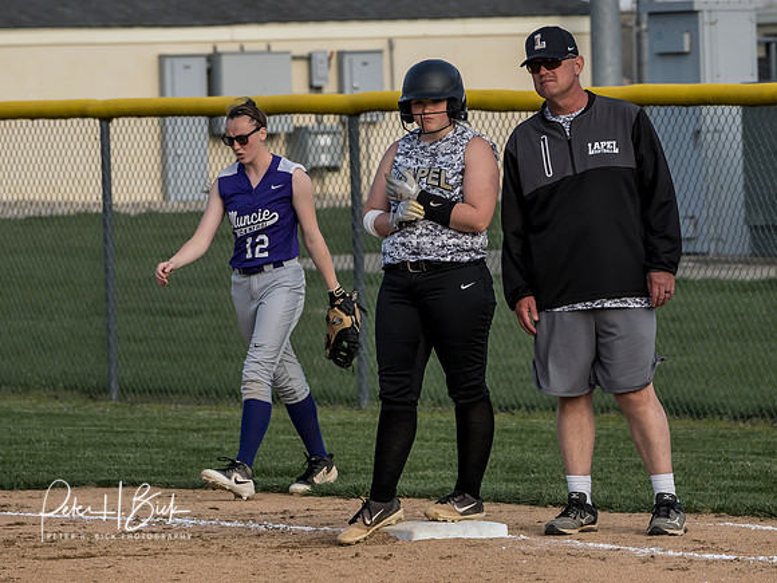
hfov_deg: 5.2
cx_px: 438
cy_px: 259
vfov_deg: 3.9
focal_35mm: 384
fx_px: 8613
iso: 400
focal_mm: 150
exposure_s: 1/1250
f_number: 5.6
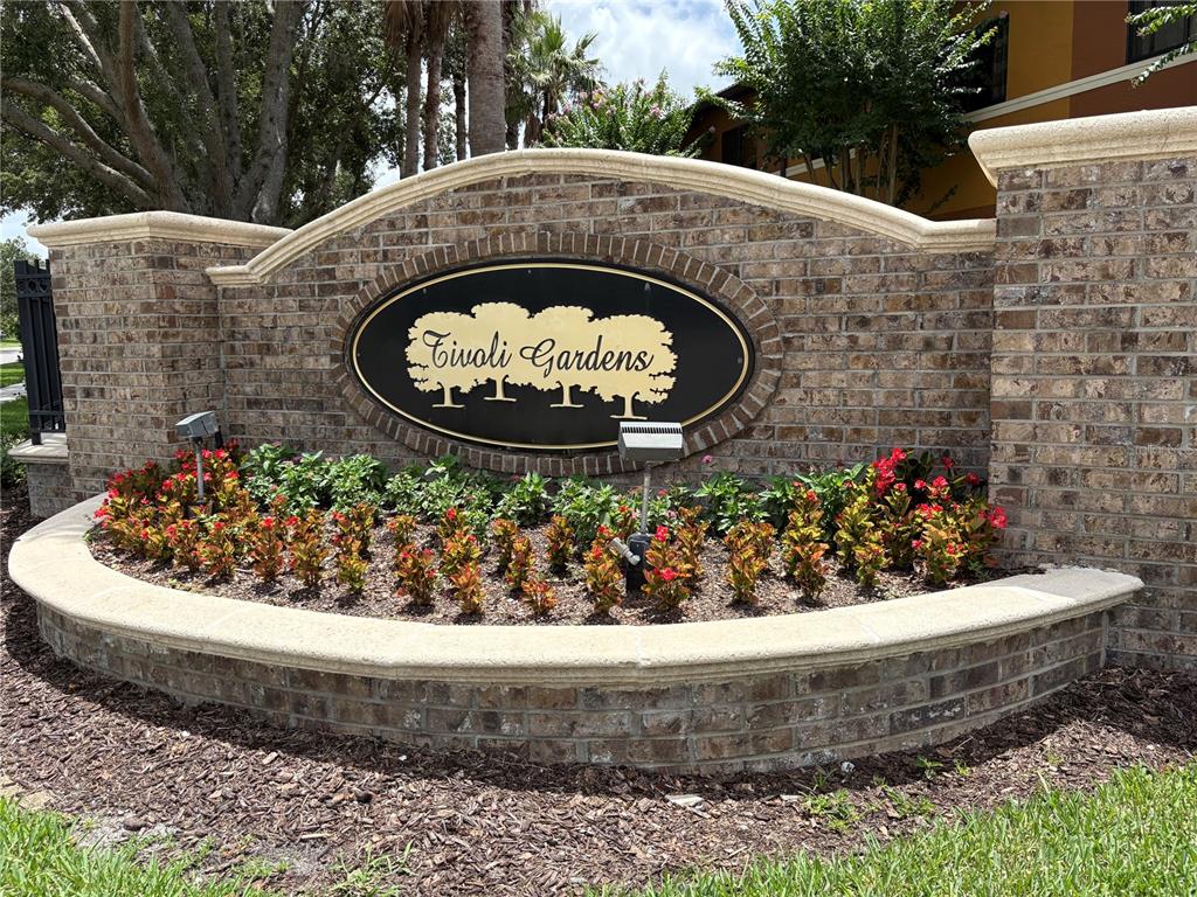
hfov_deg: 67.3
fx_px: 899
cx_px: 598
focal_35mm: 26
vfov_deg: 53.1
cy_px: 448
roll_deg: +1.2
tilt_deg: -7.5
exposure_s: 1/2364
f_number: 1.6
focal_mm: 5.96
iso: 64
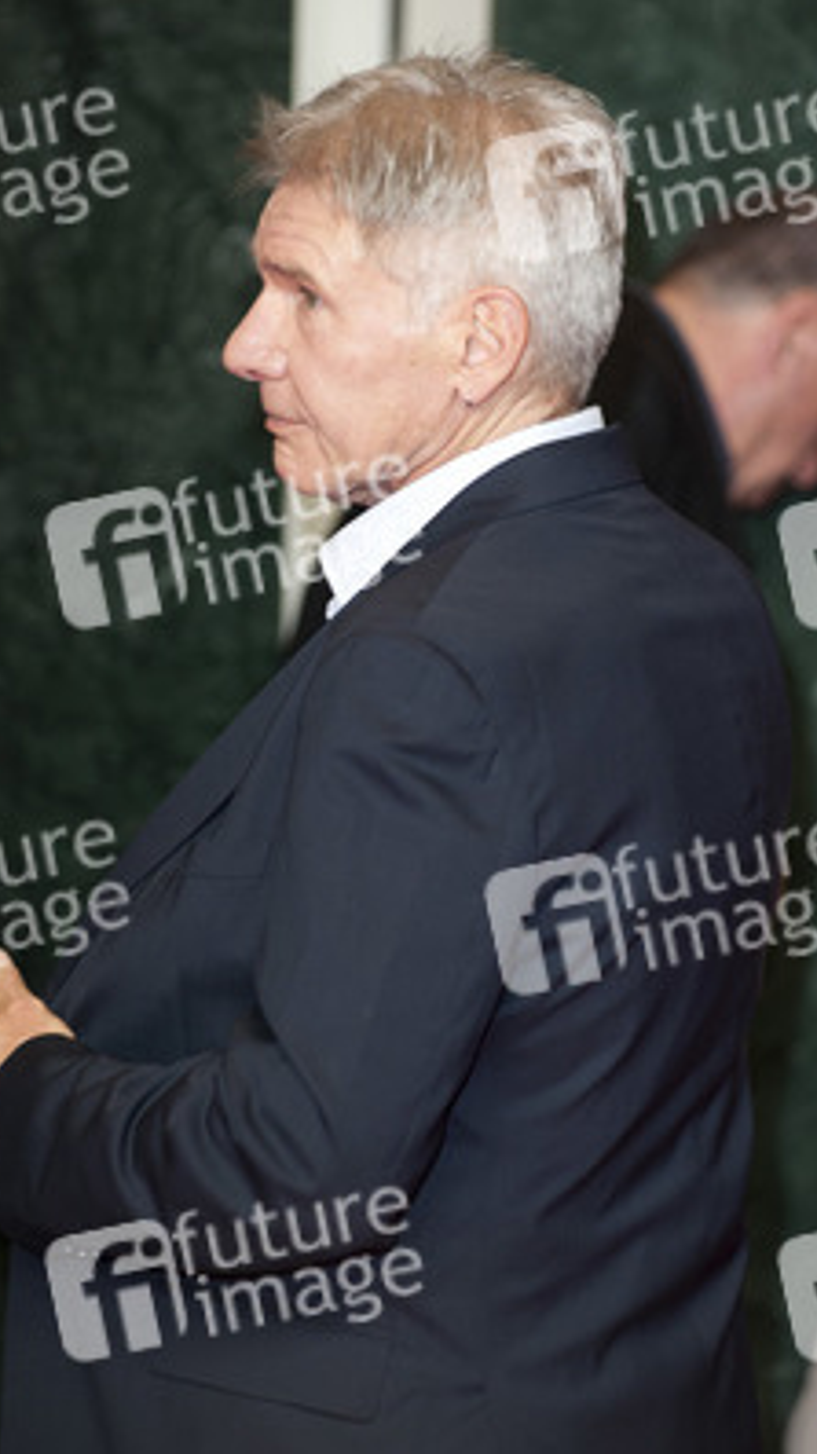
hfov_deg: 7.9
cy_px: 725
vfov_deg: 14.1
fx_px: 5899
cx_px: 343
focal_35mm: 153
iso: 1000
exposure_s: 1/125
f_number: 5
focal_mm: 145
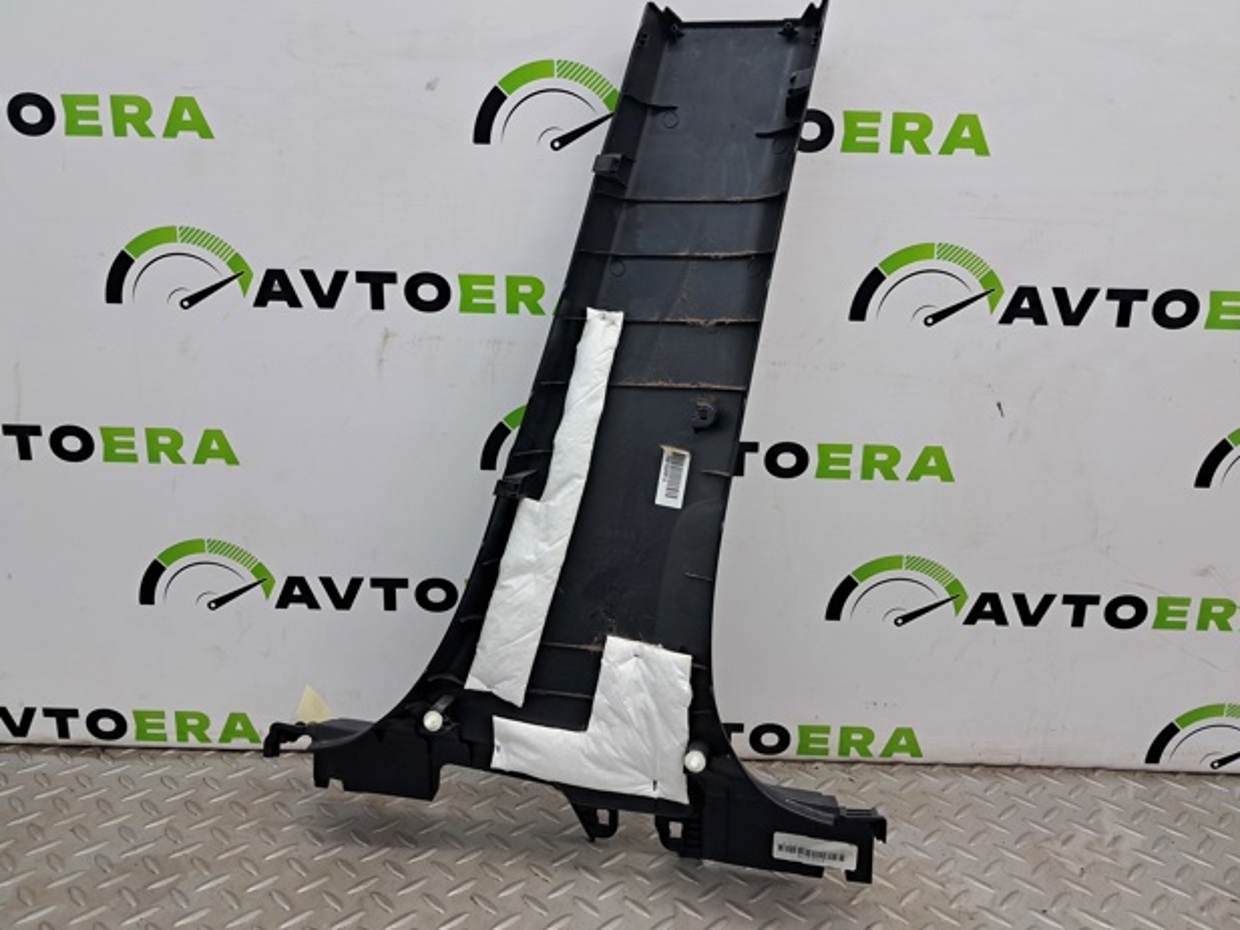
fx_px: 1003
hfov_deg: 63.4
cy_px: 451
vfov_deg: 49.8
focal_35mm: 28
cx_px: 633
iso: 80
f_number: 1.8
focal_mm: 4
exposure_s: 1/50
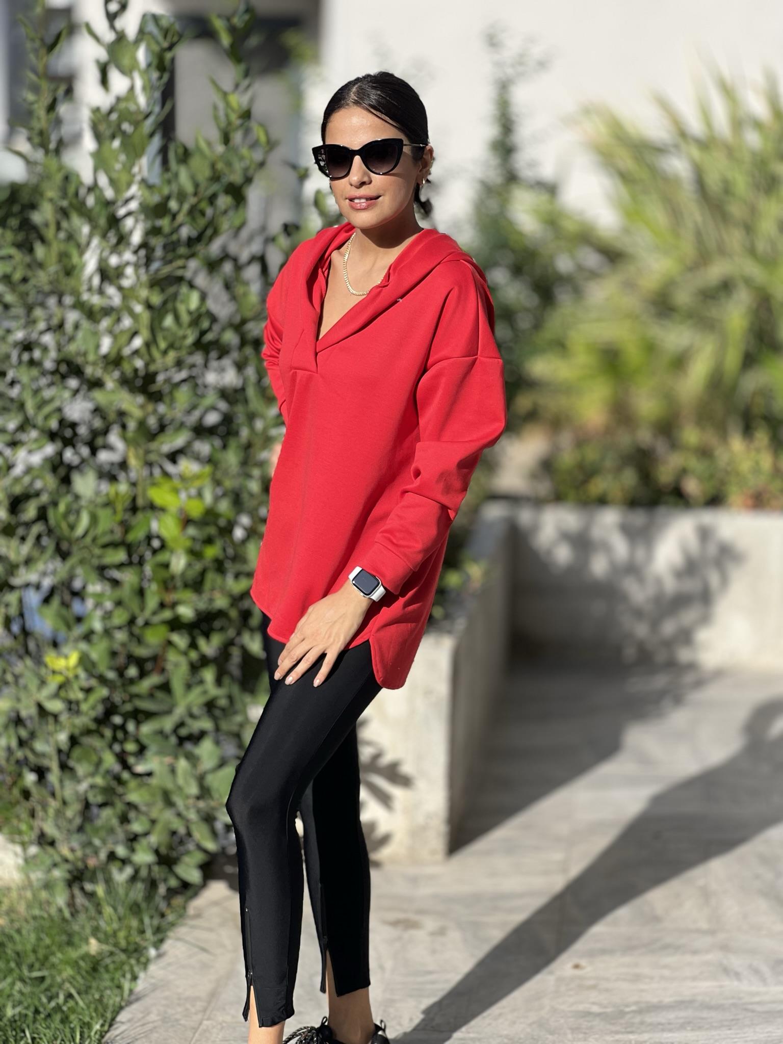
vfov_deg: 25.3
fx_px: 2322
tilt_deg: -7.5
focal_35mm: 77
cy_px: 522
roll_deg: -0.6
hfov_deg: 19.1
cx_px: 392
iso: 32
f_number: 2.8
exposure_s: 1/479
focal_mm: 9
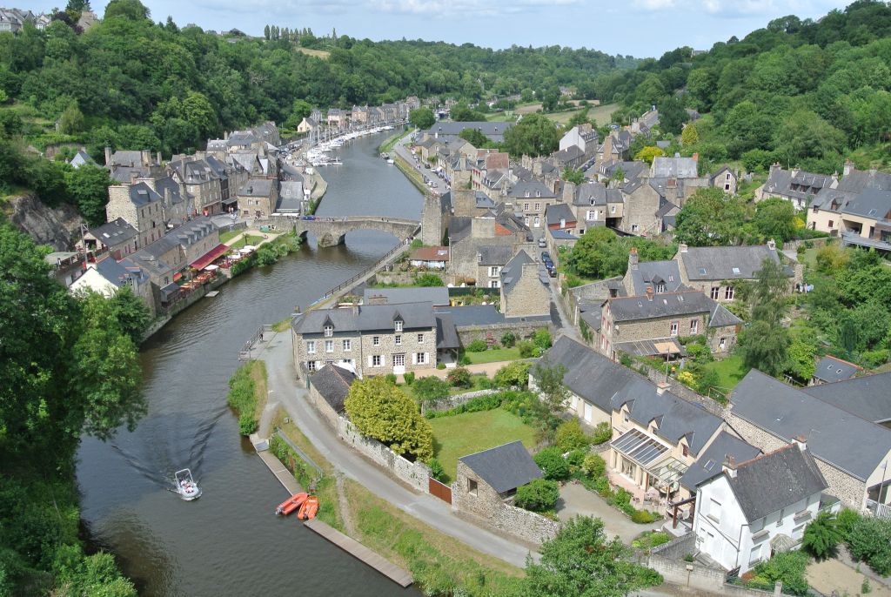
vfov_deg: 42.5
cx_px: 446
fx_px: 768
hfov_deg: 60.2
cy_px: 298
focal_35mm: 31
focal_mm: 11.8
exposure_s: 1/500
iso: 100
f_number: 5.6
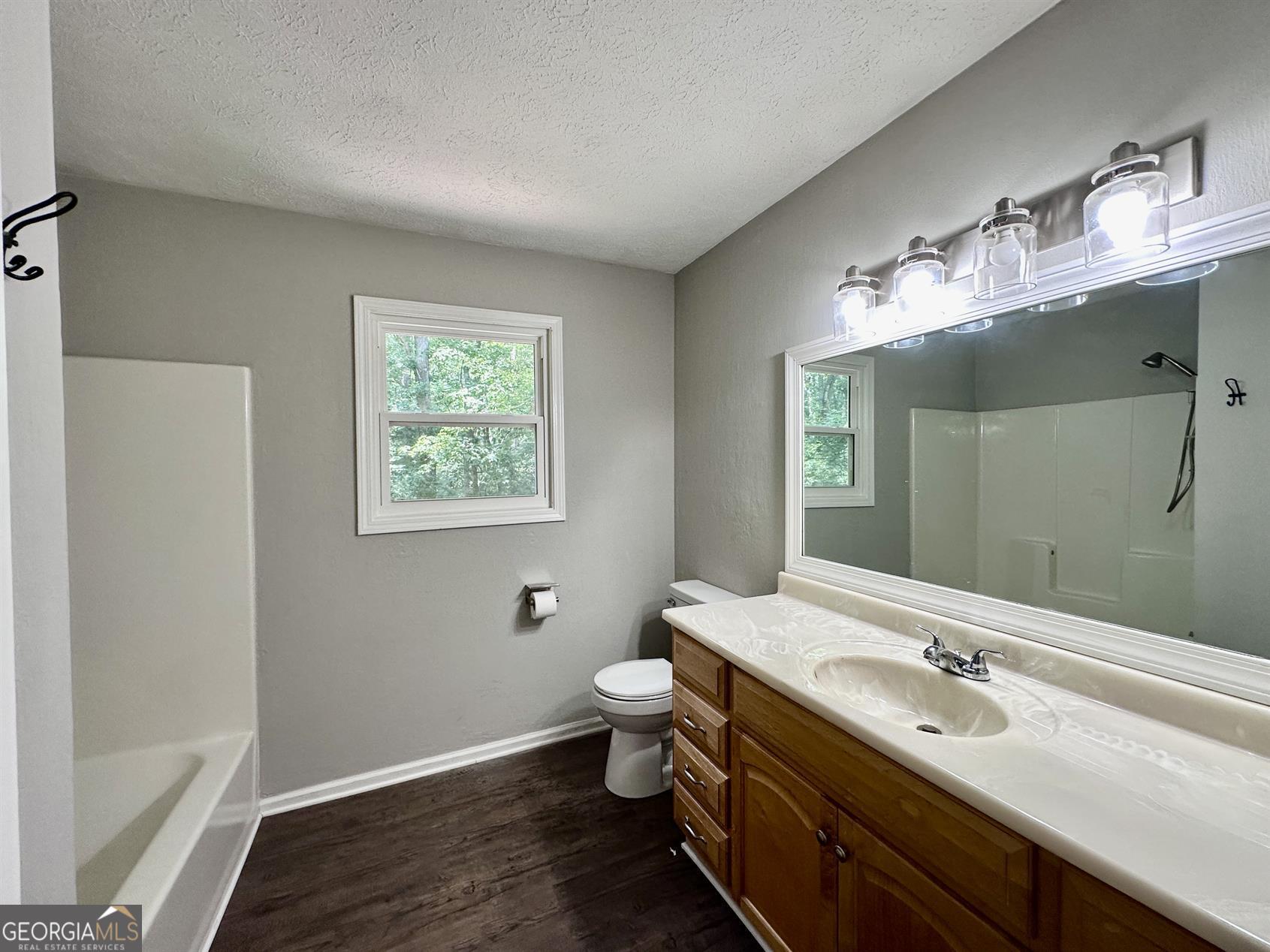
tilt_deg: -0.6
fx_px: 514
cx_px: 635
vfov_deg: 85.7
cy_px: 476
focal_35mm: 14
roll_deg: +0.7
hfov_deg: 102.1
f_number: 2.2
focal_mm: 2.22
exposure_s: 1/120
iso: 160
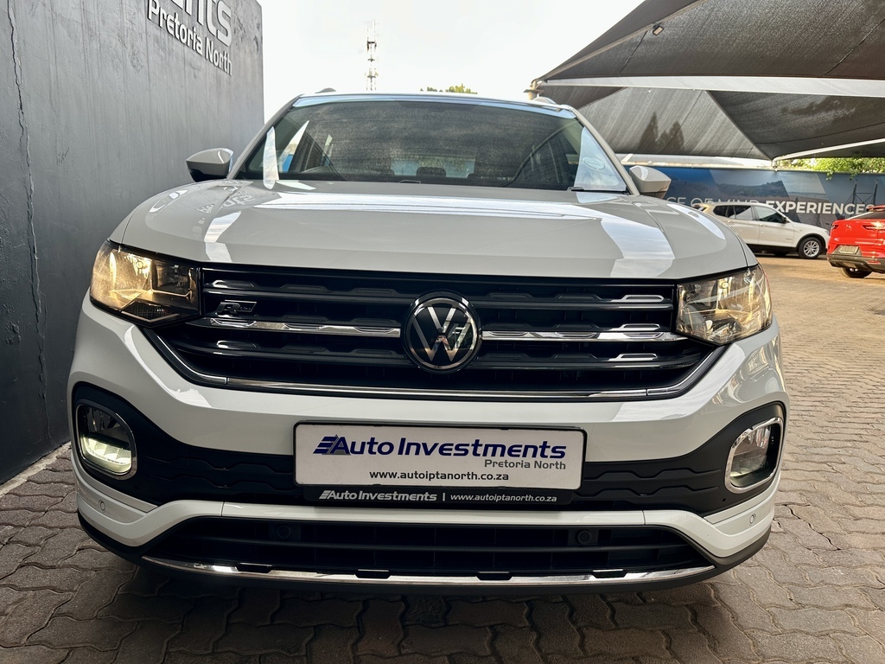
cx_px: 442
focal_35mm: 24
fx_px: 614
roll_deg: -1.4
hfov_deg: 71.6
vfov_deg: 56.8
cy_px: 332
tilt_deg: -10.7
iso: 64
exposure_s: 1/101
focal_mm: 6.86
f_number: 1.78
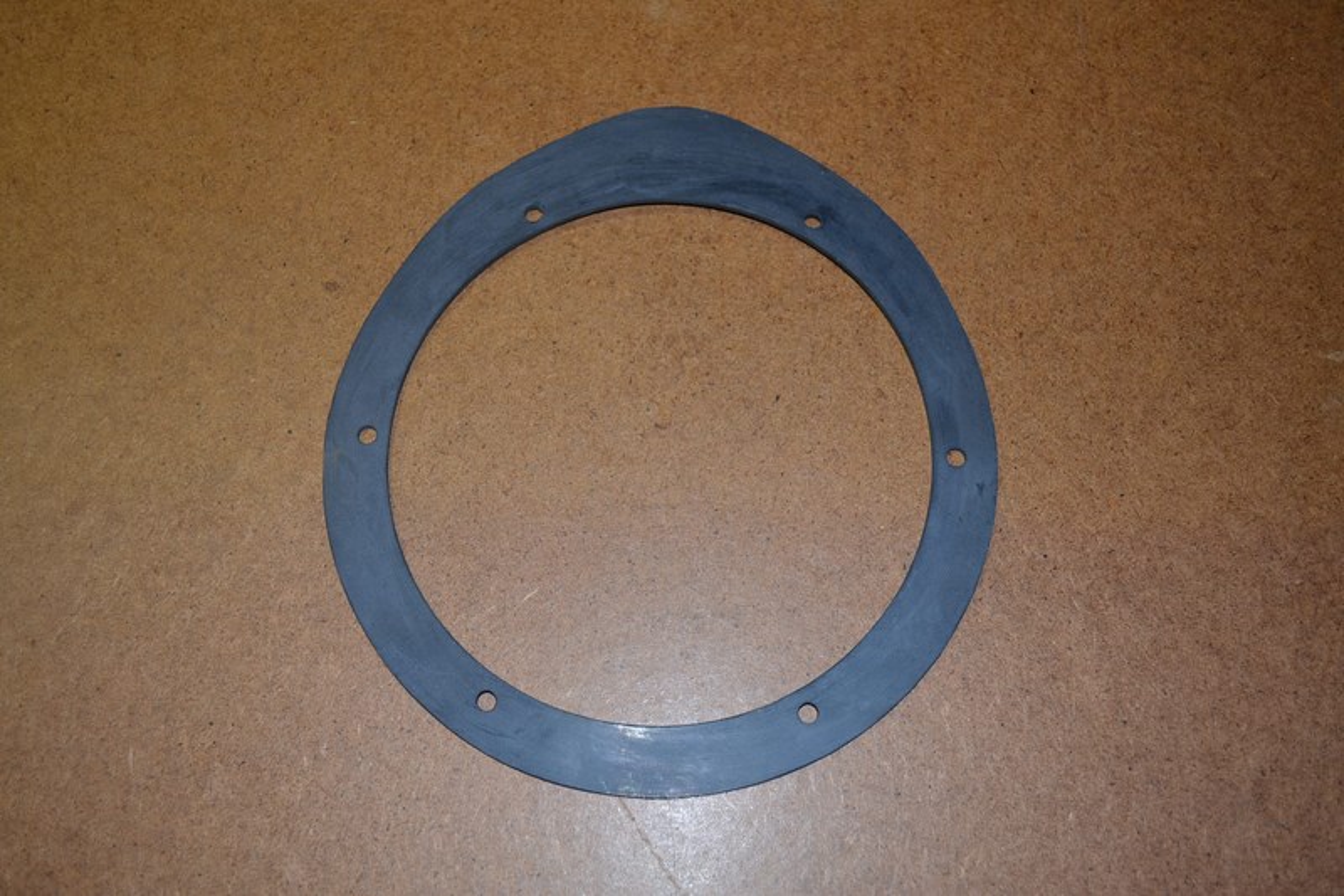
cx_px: 672
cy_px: 448
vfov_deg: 40.0
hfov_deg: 57.2
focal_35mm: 33
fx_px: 1232
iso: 560
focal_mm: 22
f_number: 4
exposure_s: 1/60
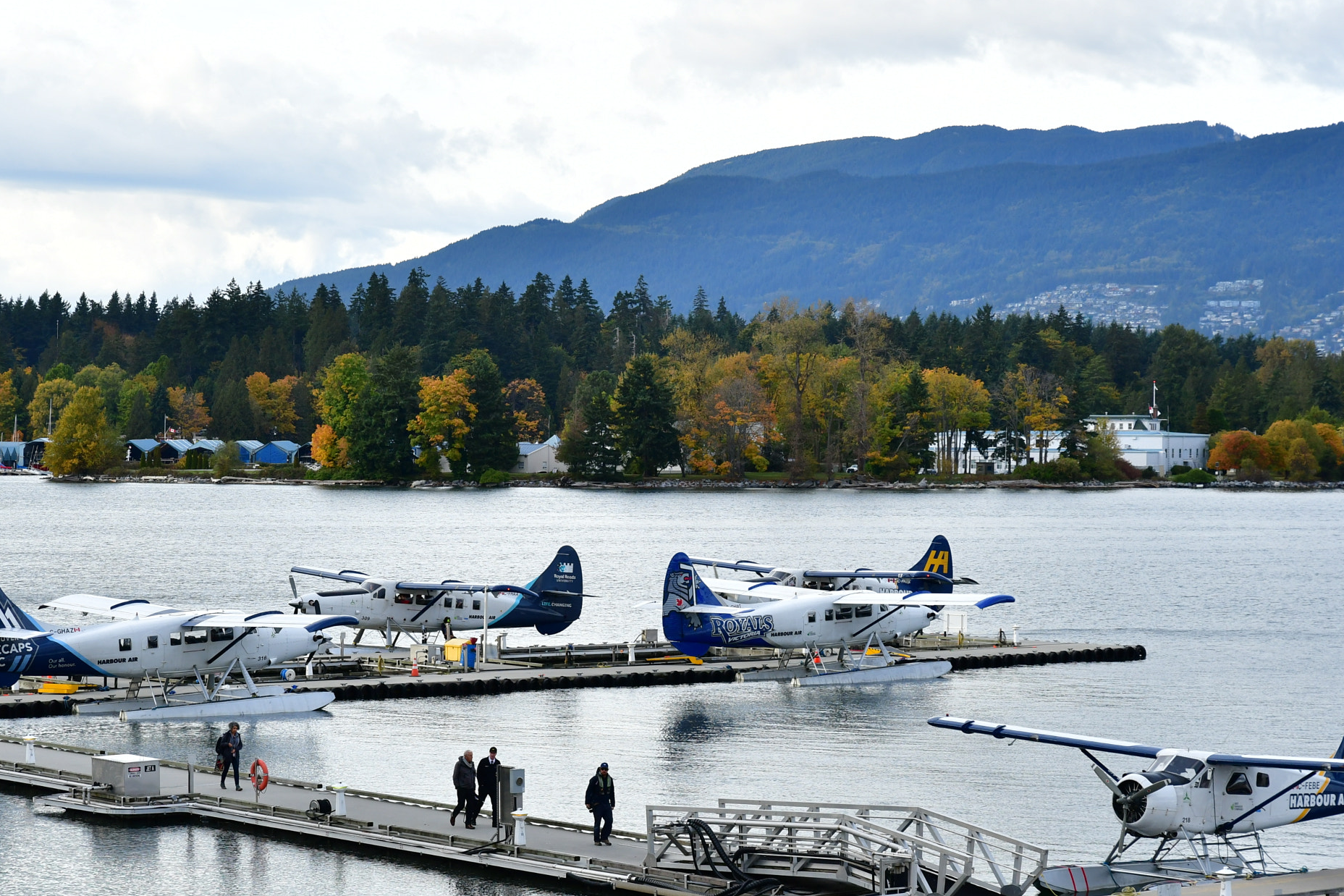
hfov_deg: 23.6
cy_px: 493
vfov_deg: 15.9
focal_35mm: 86
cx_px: 672
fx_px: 3210
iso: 640
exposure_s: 1/640
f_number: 6.3
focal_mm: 52
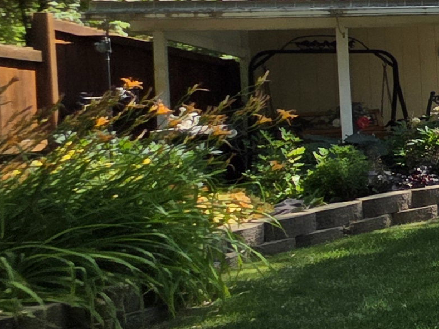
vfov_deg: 22.1
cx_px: 964
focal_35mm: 66
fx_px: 837
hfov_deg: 16.9
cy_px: 98
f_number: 1.9
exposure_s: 1/1834
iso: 40
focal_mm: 2.2
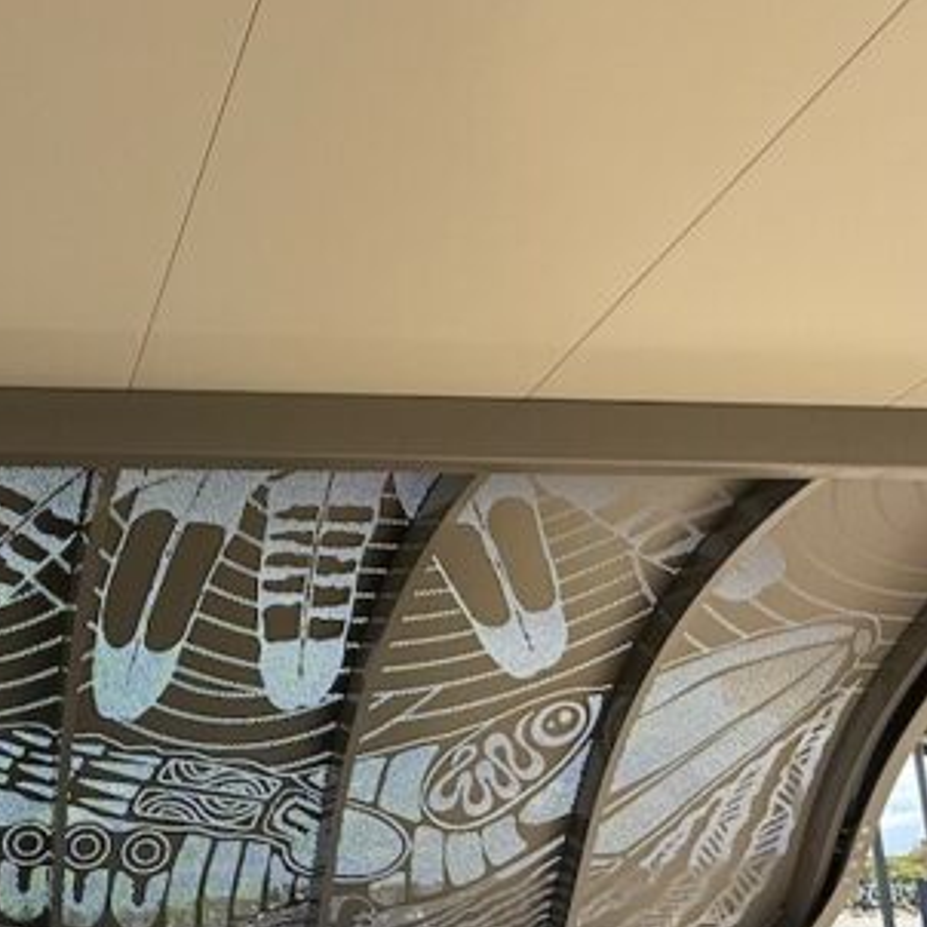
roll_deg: +2.4
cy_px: 706
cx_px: 98
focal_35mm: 42
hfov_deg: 37.5
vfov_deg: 38.9
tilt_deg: +9.9
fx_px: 1272
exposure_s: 1/602
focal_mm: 2.22
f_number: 2.2
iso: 64
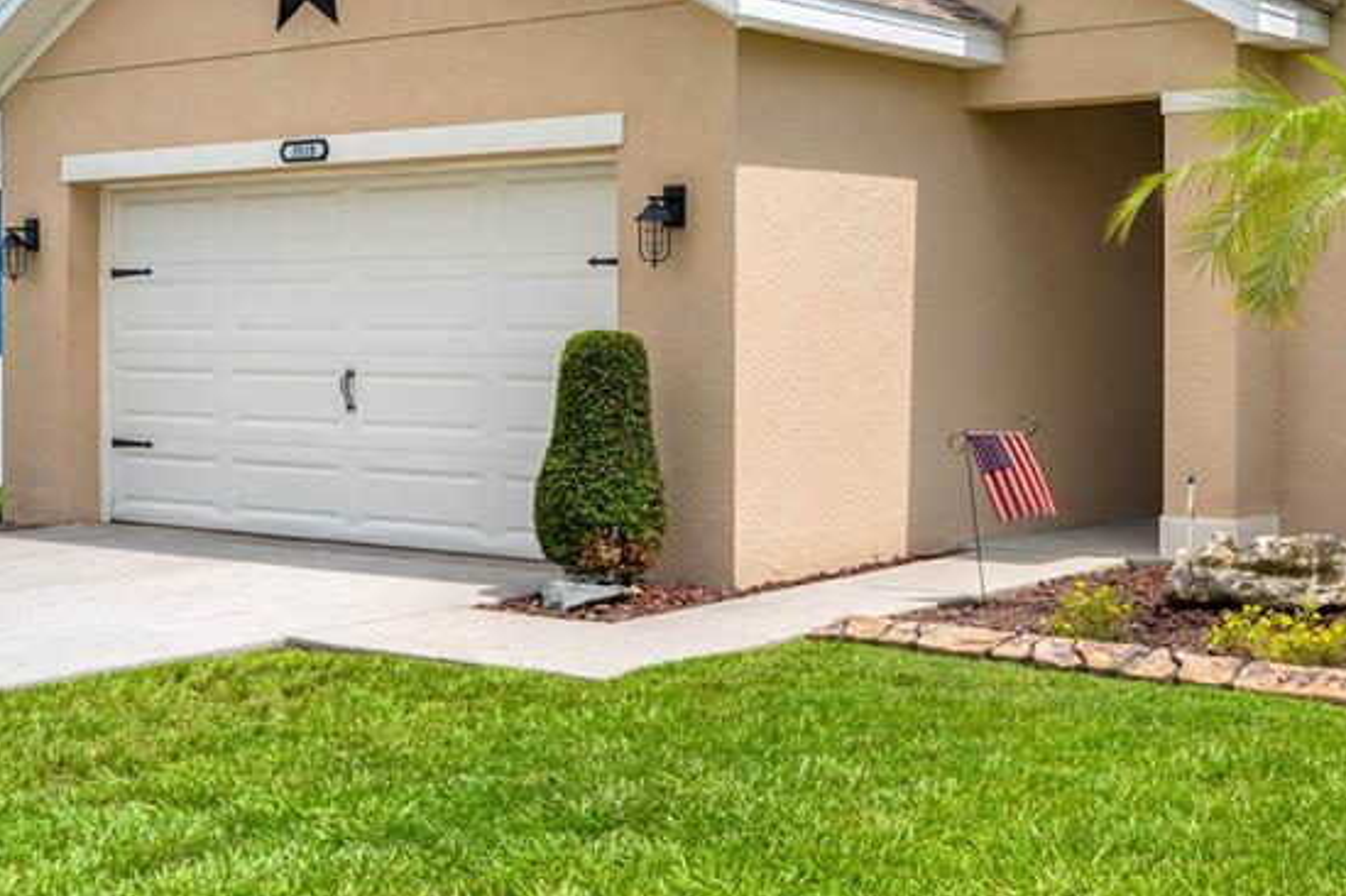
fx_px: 2018
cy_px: 343
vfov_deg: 25.0
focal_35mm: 54
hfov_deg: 35.3
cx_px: 1133
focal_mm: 29
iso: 125
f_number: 11
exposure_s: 1/50
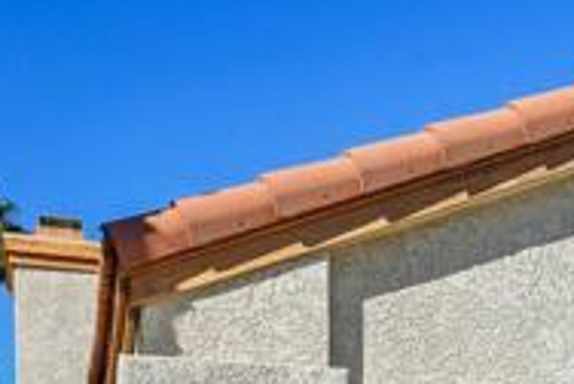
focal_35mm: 119
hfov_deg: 16.0
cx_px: 815
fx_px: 1900
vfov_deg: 11.0
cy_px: 605
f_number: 8
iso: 100
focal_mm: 35
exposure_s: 1/640
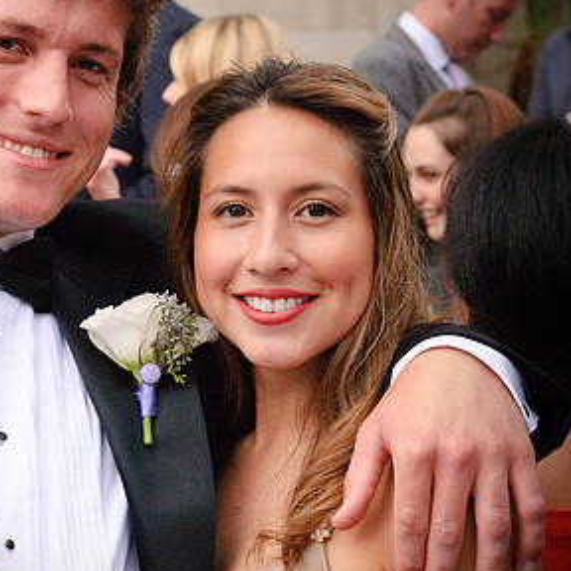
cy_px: 284
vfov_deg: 15.4
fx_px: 2109
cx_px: 22
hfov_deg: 15.2
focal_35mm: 113
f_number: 5.6
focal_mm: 44
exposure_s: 1/2000
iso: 800
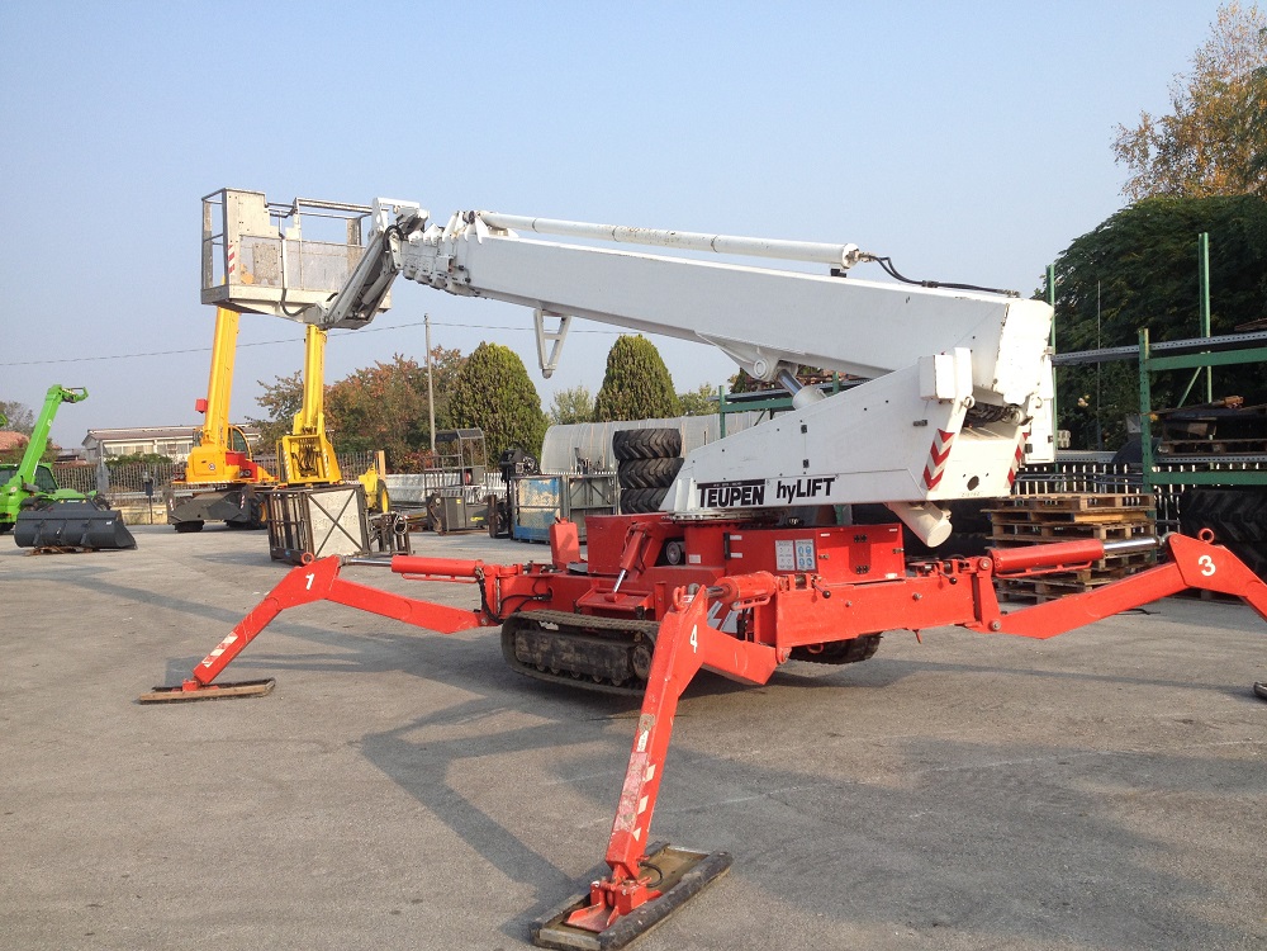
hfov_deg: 52.6
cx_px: 634
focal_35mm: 35
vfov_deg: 40.7
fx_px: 1281
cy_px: 476
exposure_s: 1/905
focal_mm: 4.28
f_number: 2.4
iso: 50
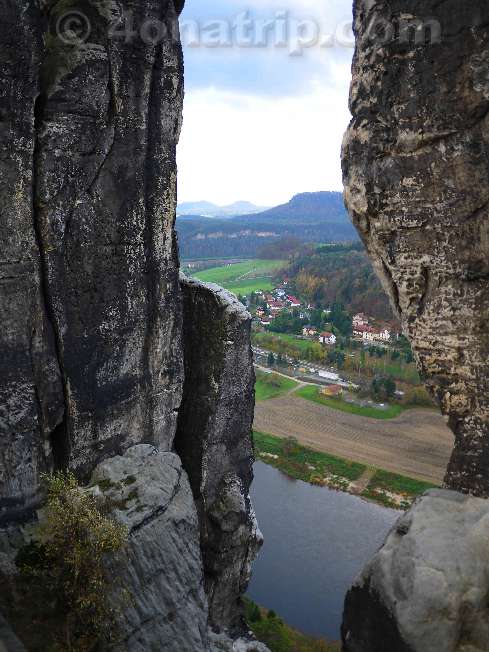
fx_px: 527
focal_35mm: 28
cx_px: 244
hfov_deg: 49.7
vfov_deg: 63.4
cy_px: 326
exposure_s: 1/800
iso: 160
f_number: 2.5
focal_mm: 14
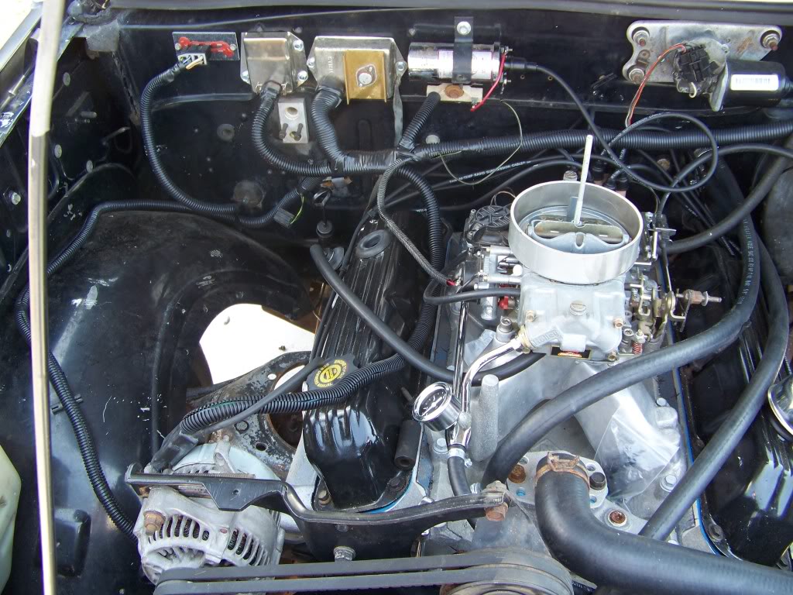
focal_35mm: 36
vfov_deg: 39.7
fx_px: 825
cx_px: 396
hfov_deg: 51.4
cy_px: 298
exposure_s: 1/40
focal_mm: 5.9
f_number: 2.8
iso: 64
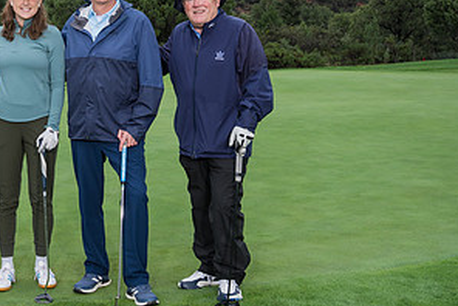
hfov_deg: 35.3
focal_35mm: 54
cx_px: 73
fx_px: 688
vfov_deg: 24.8
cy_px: 73
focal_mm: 25.1
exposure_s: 1/400
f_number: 4.5
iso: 320
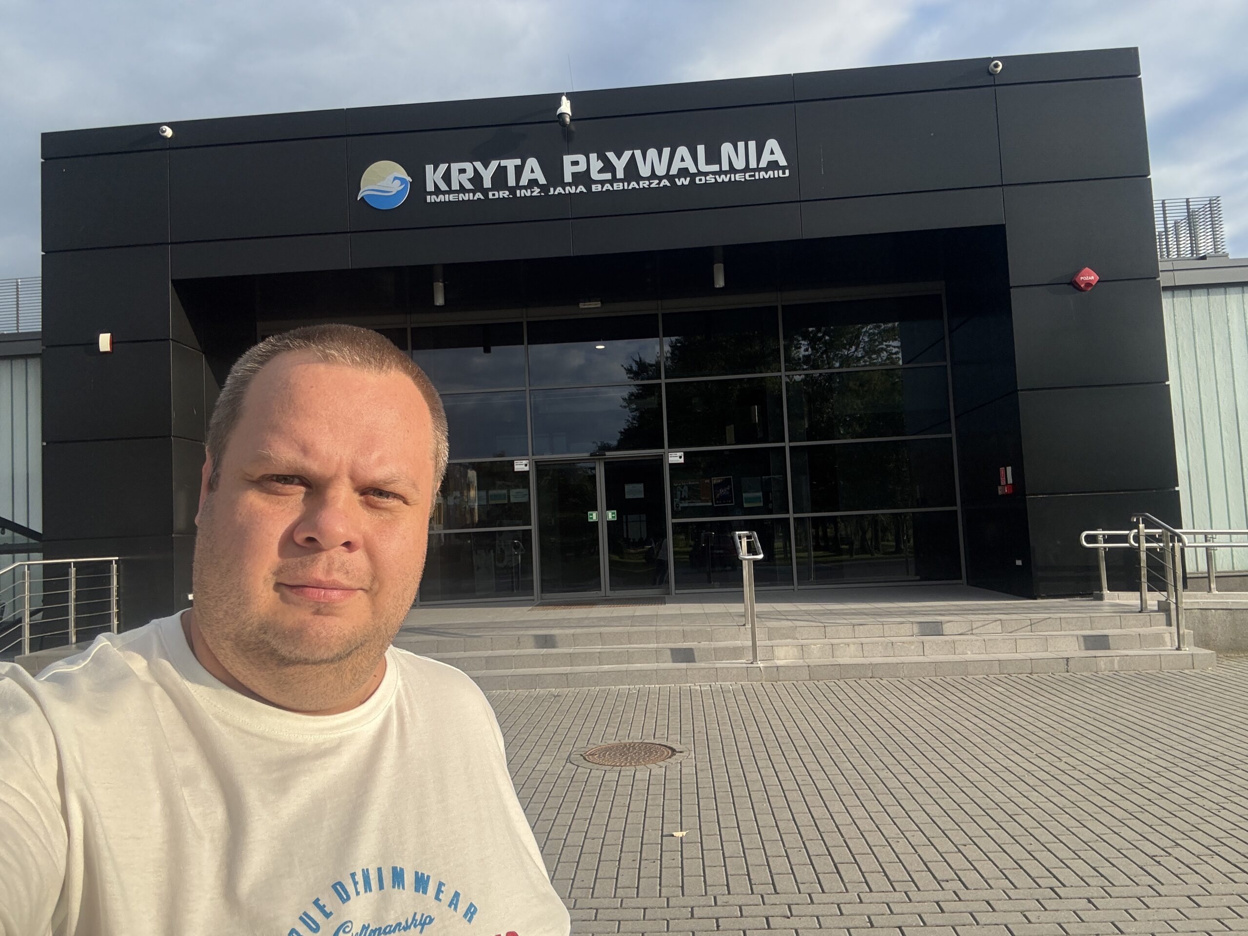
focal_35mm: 23
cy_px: 468
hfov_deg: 73.9
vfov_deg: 58.9
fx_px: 829
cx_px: 624
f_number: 1.9
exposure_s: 1/806
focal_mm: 2.69
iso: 25
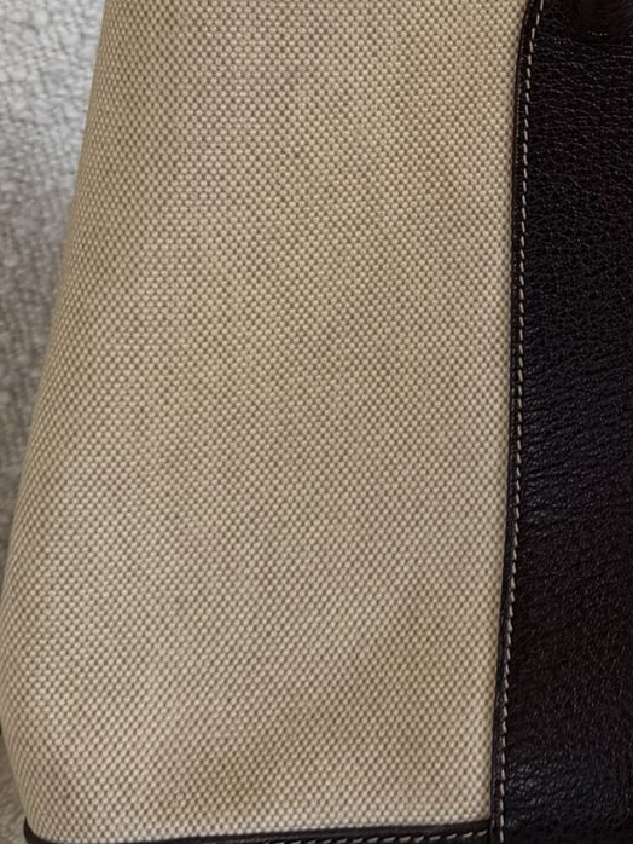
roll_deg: +0.7
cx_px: 939
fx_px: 2144
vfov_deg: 21.2
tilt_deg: -22.3
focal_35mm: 88
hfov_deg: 15.5
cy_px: -80
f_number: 1.78
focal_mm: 6.76
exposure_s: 1/360
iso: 80
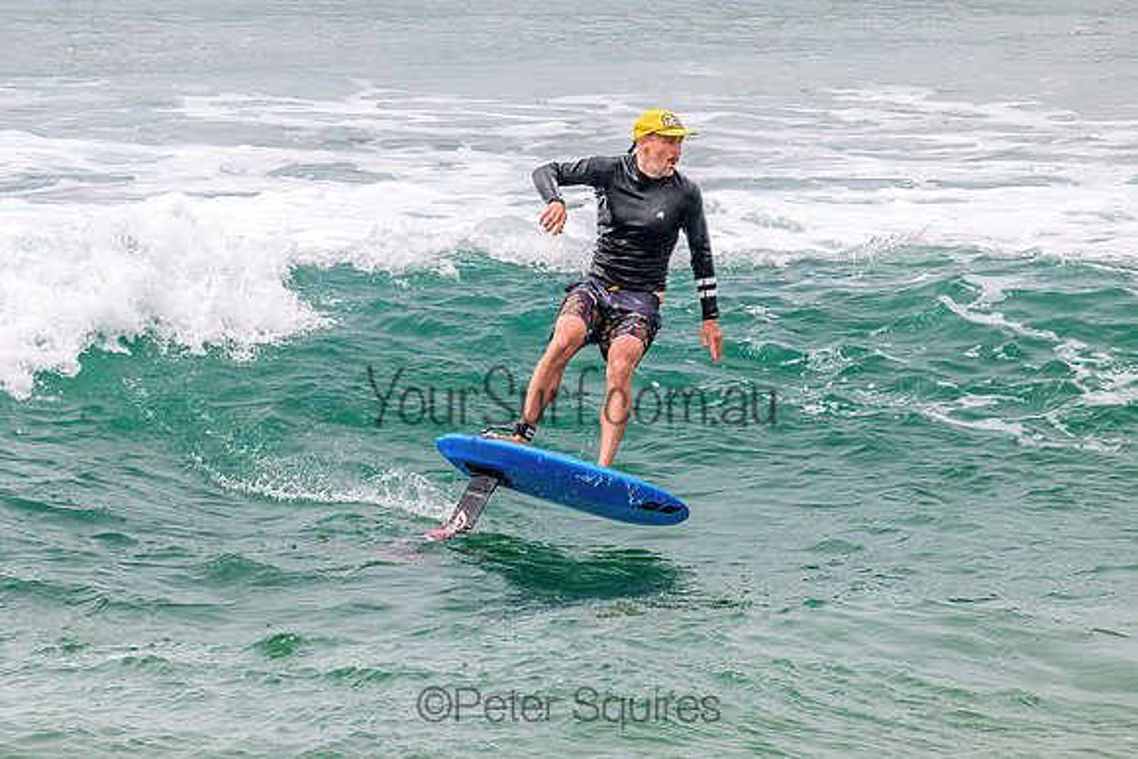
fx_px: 25156
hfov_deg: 2.6
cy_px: 268
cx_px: 357
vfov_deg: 1.7
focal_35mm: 796
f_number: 11
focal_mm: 580
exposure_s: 1/2000
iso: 640
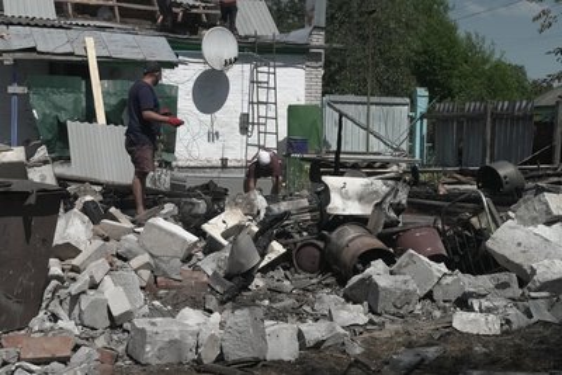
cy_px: 188
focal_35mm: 65
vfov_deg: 20.9
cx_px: 281
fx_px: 1015
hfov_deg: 30.9
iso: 10000
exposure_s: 1/320
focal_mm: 65
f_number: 9
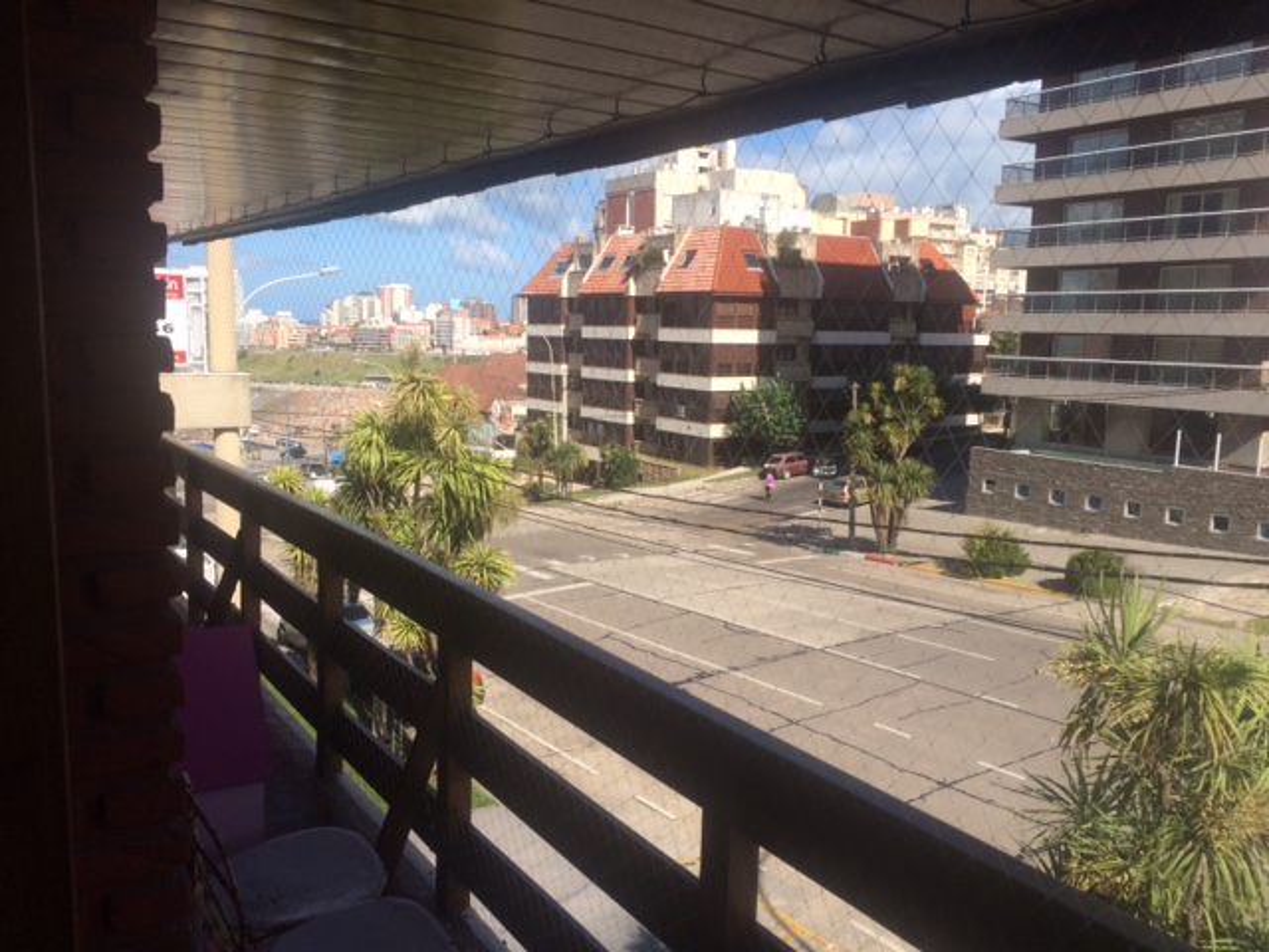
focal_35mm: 29
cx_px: 634
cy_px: 476
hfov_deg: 61.7
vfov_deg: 48.2
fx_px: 1063
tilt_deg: -10.6
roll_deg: -1.5
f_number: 2.2
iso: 32
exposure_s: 1/2160
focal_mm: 4.15
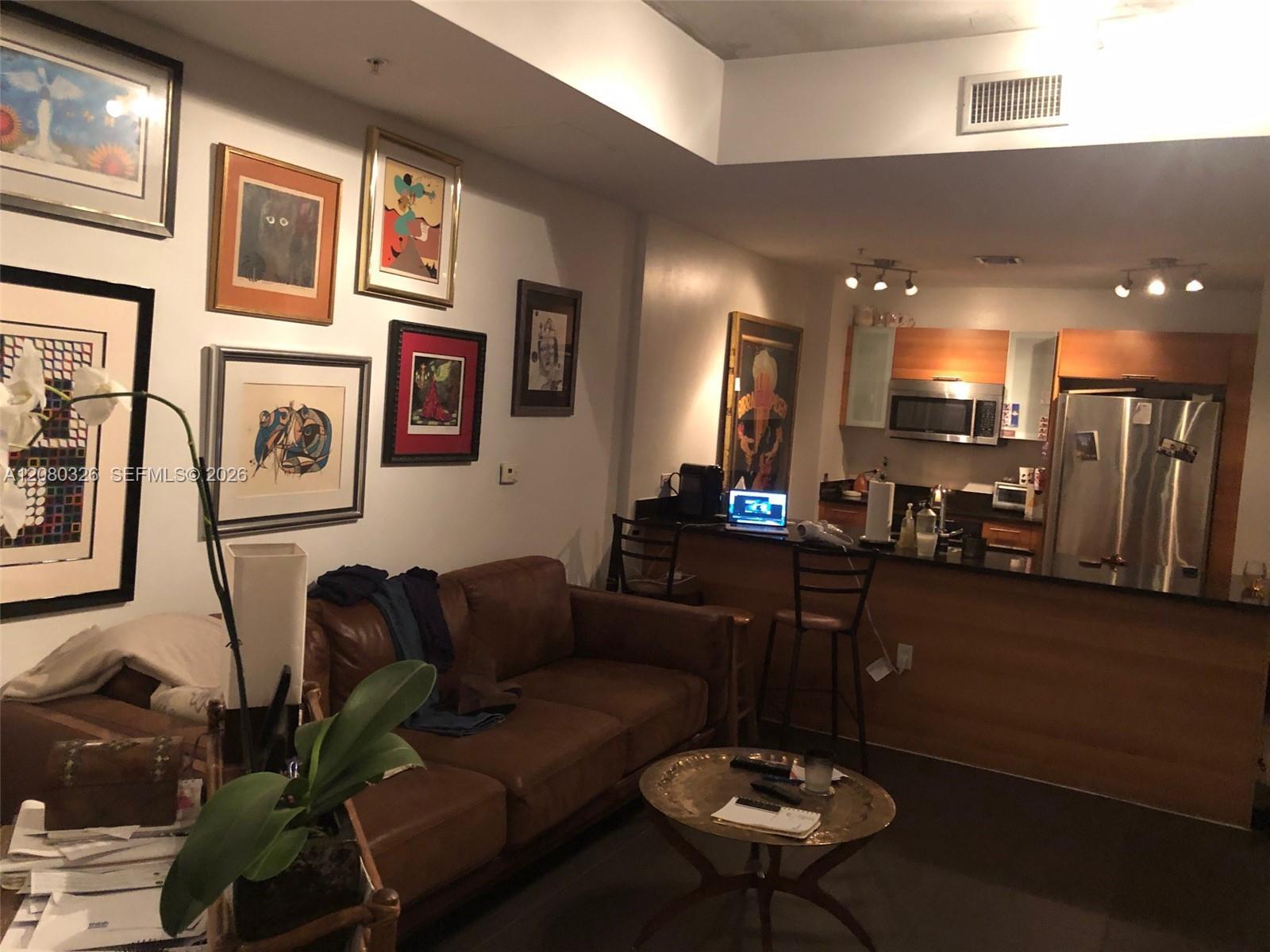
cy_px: 476
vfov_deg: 49.7
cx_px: 635
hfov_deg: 63.4
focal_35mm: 28
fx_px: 1027
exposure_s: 1/4
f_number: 1.8
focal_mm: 3.99
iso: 100
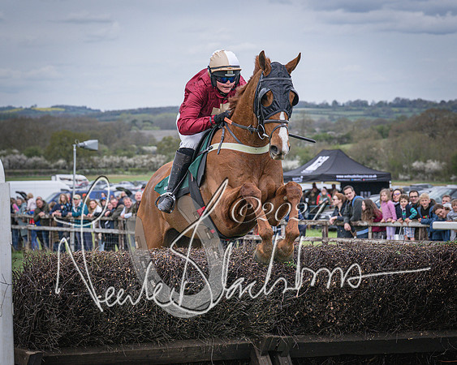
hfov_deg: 14.9
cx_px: 228
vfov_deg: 11.9
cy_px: 182
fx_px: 1746
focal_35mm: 129
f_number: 4
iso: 400
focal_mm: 70
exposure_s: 1/1600
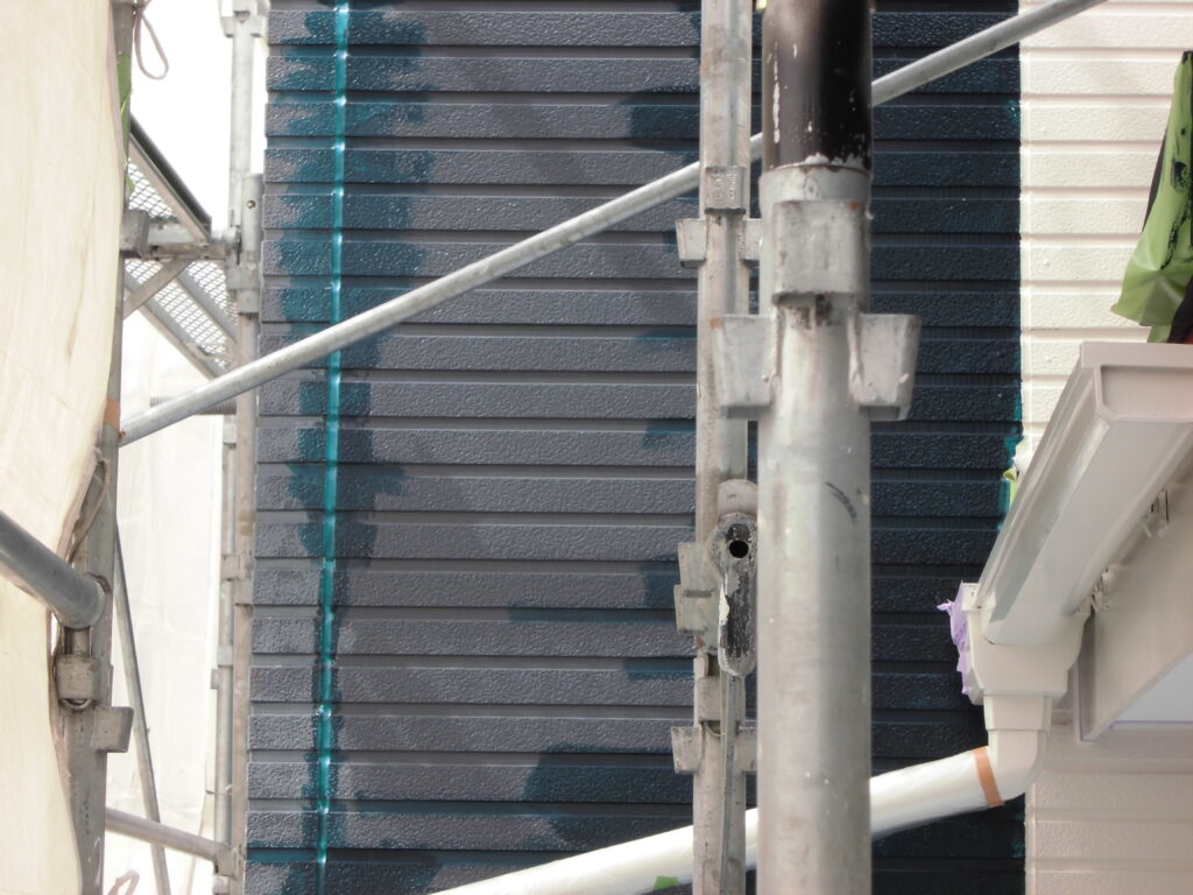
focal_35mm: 107
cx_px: 596
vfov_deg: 13.8
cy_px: 448
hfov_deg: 18.4
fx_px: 3688
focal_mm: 19.2
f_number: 5.1
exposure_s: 1/100
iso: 100
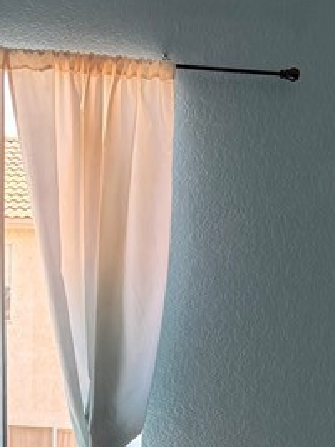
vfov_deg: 20.2
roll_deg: -3.3
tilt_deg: -11.7
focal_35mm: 92
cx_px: 102
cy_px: 514
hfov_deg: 16.0
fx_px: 1188
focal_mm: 6.76
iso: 100
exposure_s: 1/336
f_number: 1.78
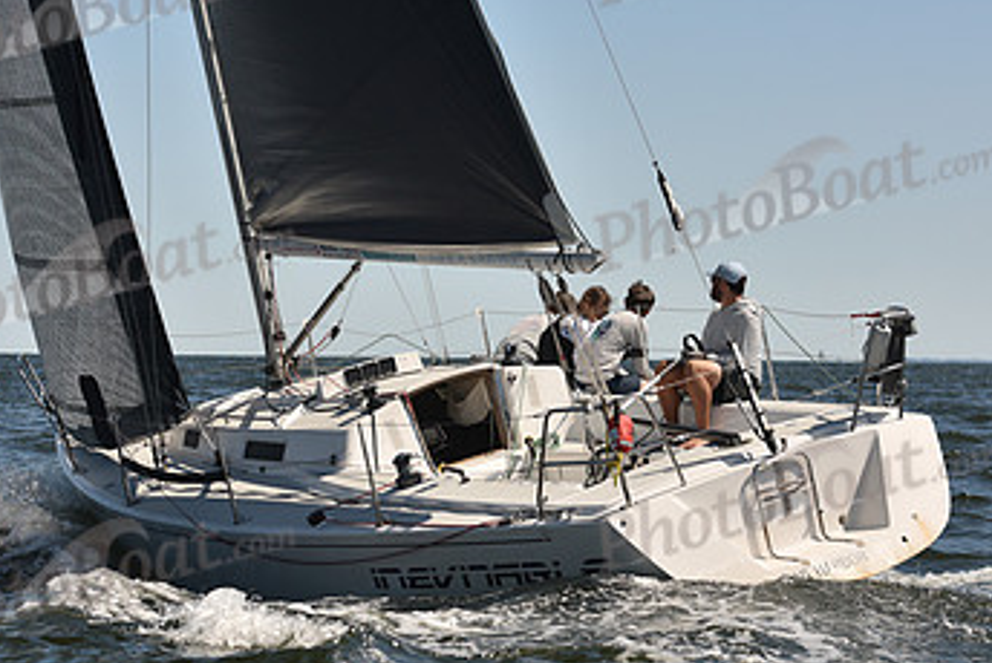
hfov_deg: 17.3
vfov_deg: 11.6
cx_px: 447
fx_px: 3254
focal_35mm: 118
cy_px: 388
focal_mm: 70
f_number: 4.5
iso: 250
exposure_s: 1/1600
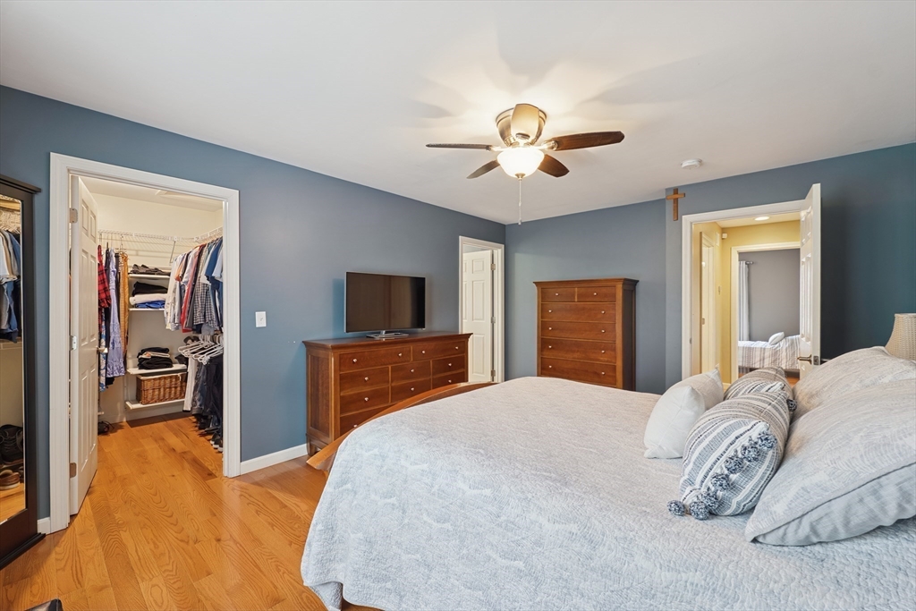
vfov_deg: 77.3
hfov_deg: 100.4
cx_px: 458
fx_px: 382
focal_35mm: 15
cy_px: 306
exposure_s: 1/13
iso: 400
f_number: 8
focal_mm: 15
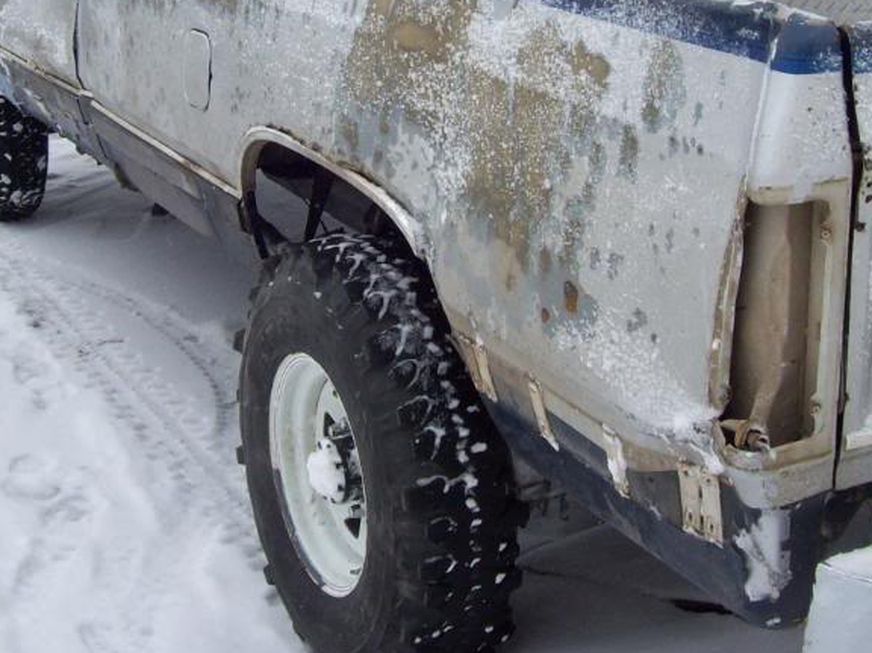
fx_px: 1611
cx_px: 372
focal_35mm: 64
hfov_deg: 30.2
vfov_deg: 22.6
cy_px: 123
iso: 80
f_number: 4.8
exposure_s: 1/276
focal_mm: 6
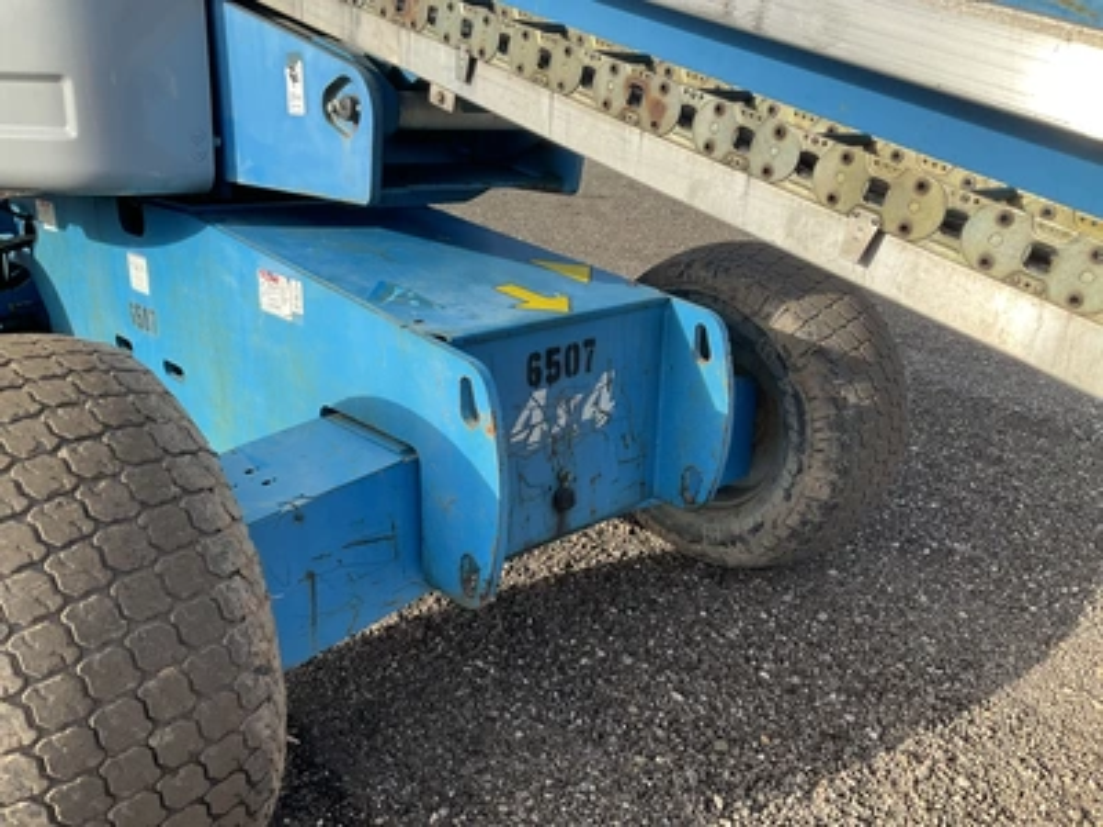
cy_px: 414
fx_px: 924
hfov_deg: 61.7
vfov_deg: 48.2
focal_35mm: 29
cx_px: 552
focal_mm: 3
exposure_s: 1/691
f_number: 1.8
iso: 25
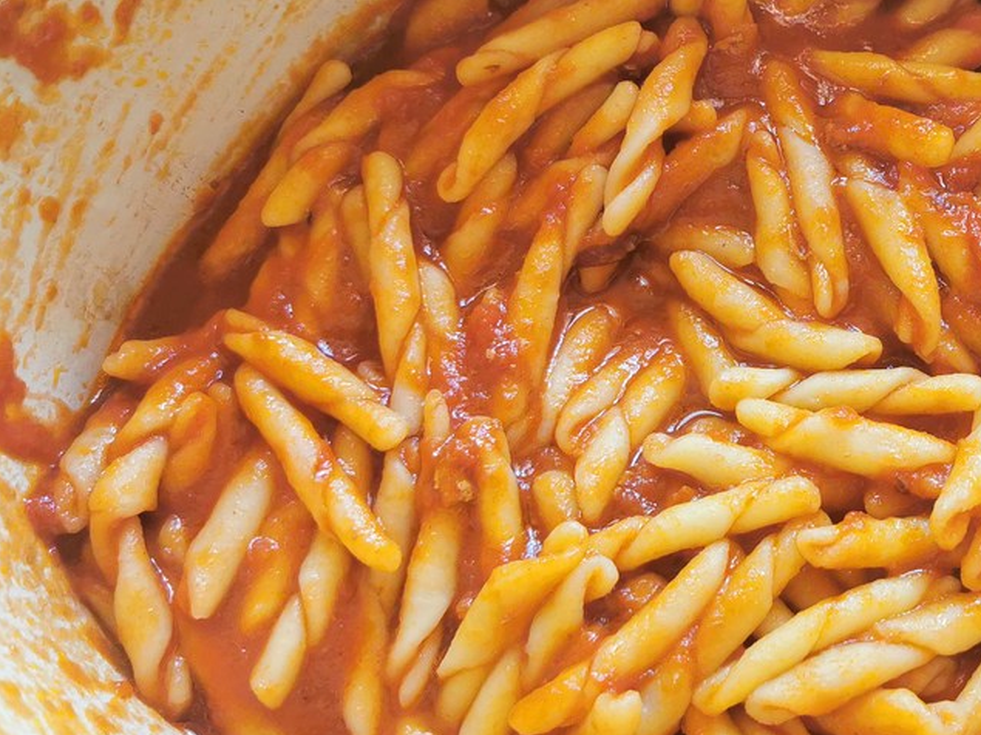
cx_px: 728
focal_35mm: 51
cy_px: 323
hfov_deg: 36.7
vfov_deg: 28.5
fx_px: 1445
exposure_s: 1/100
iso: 160
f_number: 1.6
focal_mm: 5.56
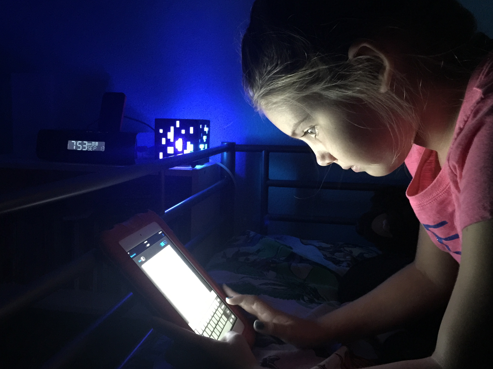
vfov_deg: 42.9
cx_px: 223
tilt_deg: -8.0
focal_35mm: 33
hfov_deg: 55.3
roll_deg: -1.0
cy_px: 188
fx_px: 470
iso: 200
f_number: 2.2
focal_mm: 4.15
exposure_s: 1/4
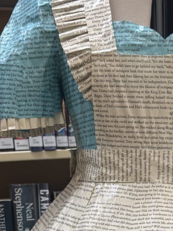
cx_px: 165
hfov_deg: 15.6
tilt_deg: -12.8
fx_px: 620
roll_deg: +1.7
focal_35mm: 93
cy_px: 287
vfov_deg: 19.7
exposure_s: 1/120
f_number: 1.6
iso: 100
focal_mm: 5.96
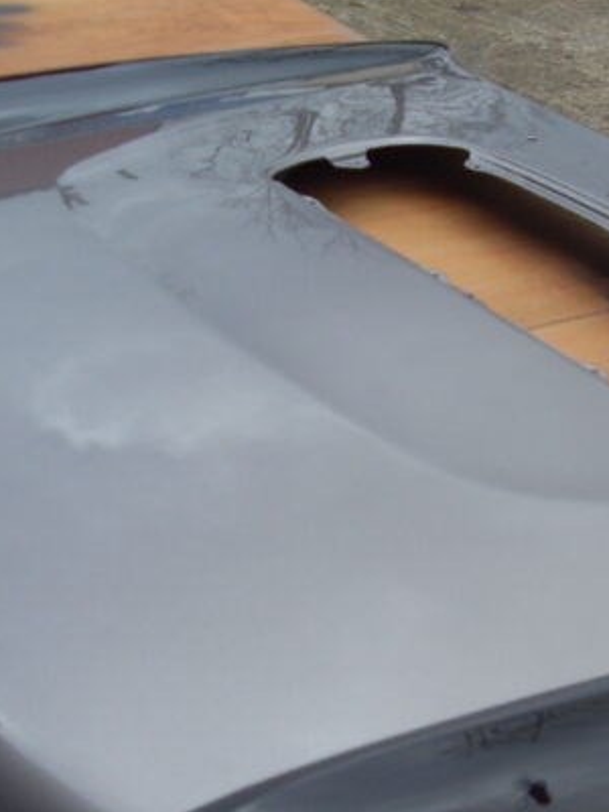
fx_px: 1642
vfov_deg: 27.6
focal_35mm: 70
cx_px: 479
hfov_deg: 20.8
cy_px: 560
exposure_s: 1/125
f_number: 7
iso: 80
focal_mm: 6.3
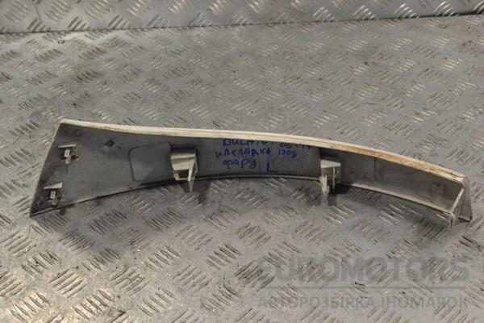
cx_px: 242
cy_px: 162
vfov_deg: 22.6
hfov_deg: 33.4
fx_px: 807
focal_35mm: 60
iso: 3200
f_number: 9
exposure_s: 1/320
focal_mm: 40
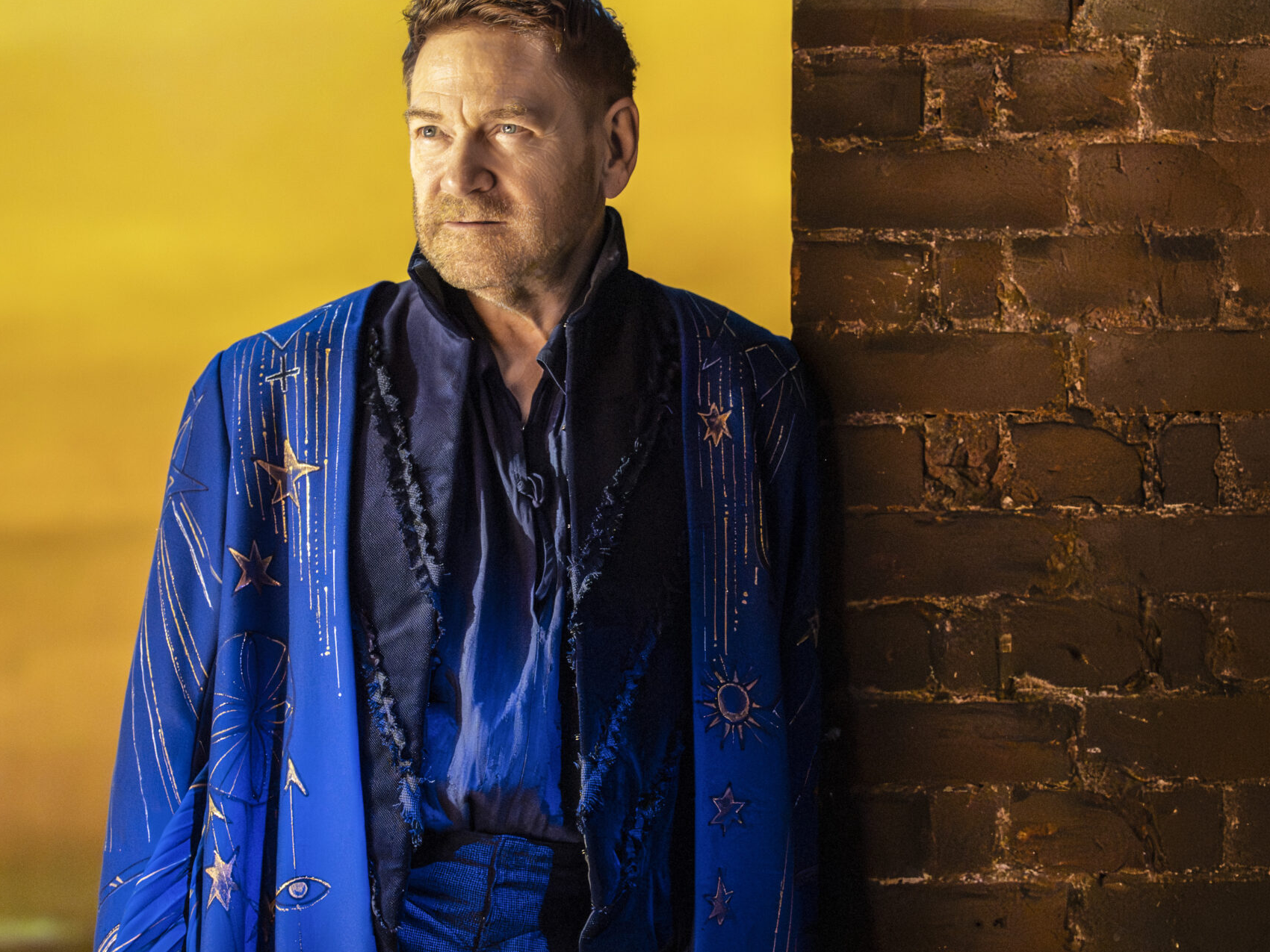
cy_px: 426
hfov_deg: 8.4
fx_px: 8658
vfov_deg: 6.3
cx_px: 636
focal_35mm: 236
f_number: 4
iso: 8000
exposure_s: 1/250
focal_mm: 163
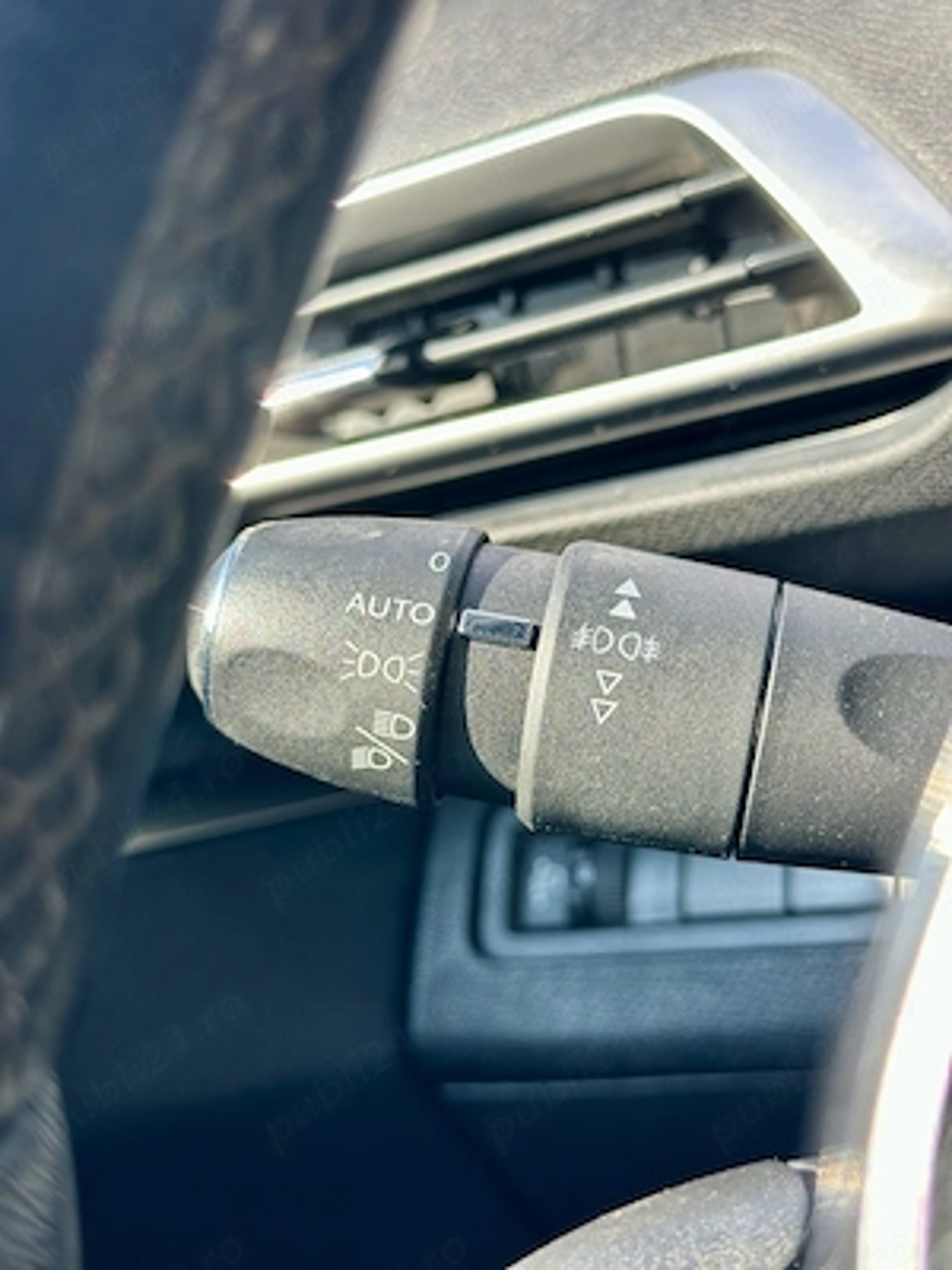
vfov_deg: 39.7
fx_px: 1760
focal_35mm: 48
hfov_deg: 30.3
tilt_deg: -5.1
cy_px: 635
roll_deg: +10.6
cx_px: 476
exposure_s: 1/185
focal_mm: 6.86
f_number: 1.78
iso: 50
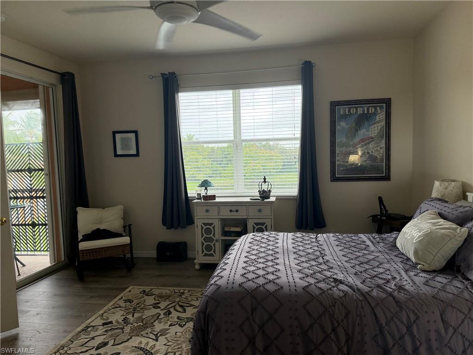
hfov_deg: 71.6
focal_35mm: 24
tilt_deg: -4.9
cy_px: 178
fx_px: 328
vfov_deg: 56.8
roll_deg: +2.6
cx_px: 236
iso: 200
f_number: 1.78
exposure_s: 1/174
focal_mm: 6.76
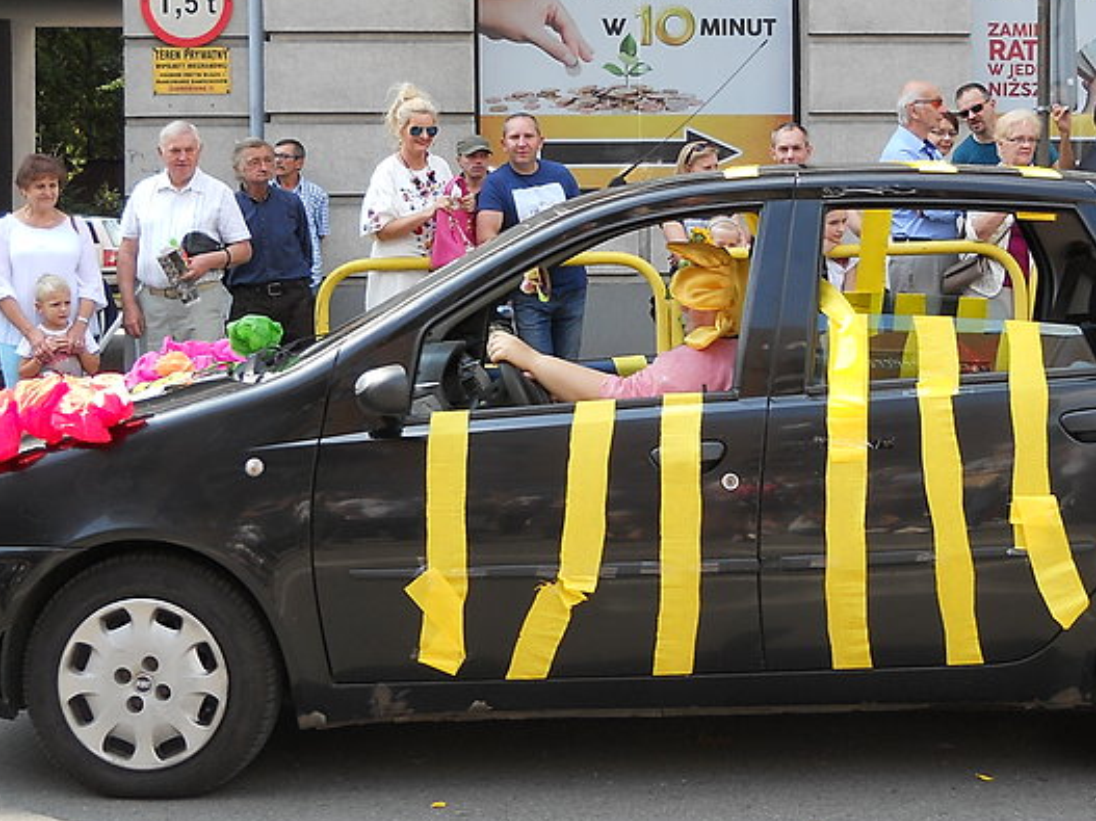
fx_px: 2216
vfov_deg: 21.0
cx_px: 670
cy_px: 354
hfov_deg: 27.7
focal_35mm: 70
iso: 80
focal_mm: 6.72
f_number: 3.1
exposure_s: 1/200
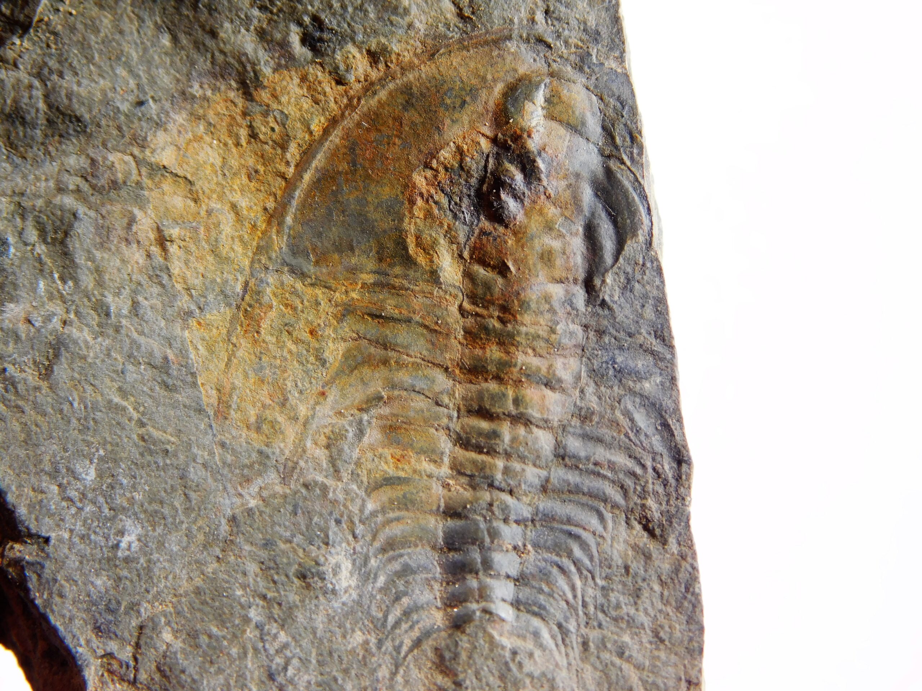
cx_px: 461
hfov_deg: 19.8
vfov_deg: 14.9
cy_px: 346
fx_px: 2637
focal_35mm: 99
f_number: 4.6
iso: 125
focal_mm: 17.6
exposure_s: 1/80
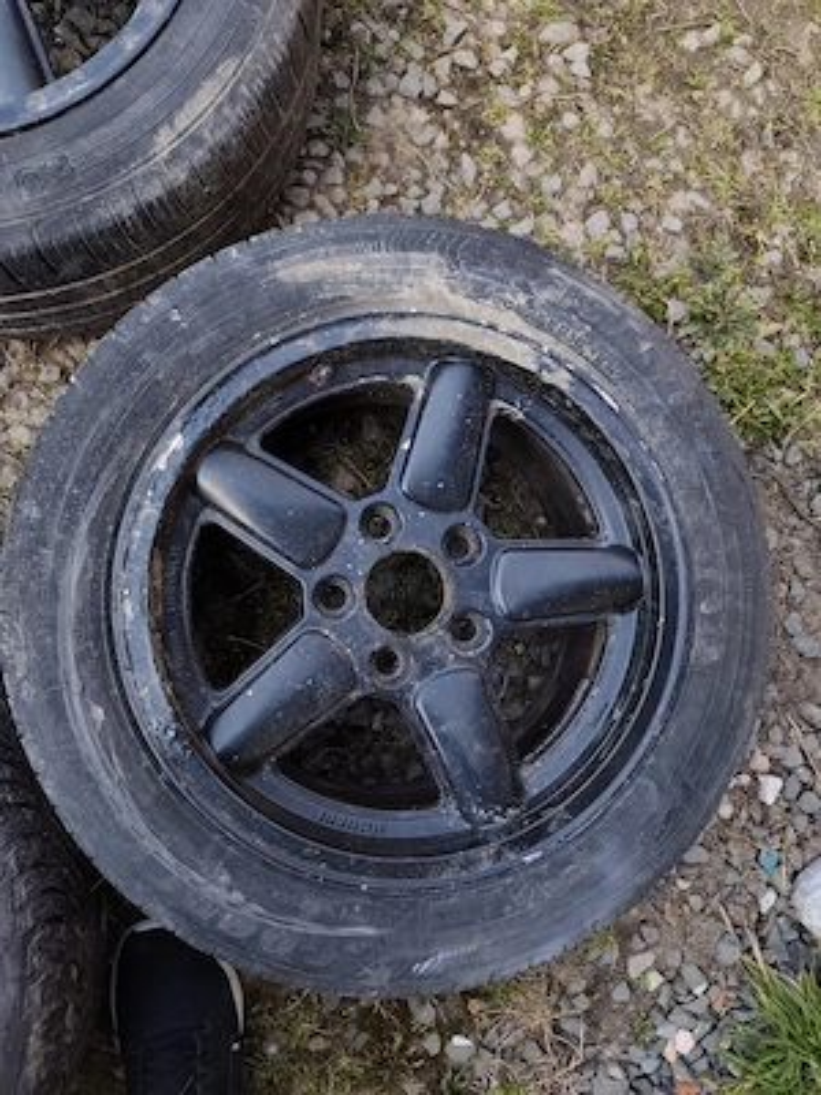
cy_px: 548
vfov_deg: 73.9
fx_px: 727
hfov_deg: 58.9
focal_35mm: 23
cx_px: 410
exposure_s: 1/400
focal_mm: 6.19
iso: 320
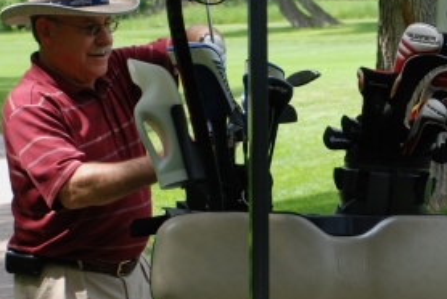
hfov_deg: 10.2
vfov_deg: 6.9
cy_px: 204
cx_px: 474
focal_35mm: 200
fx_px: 2486
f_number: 5.3
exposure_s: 1/200
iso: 200
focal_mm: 58
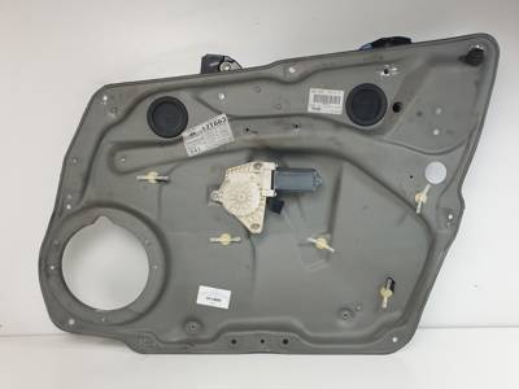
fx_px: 390
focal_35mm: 26
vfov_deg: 53.1
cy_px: 194
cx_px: 260
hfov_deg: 67.3
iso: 50
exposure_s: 1/100
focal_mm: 4.3
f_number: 2.4
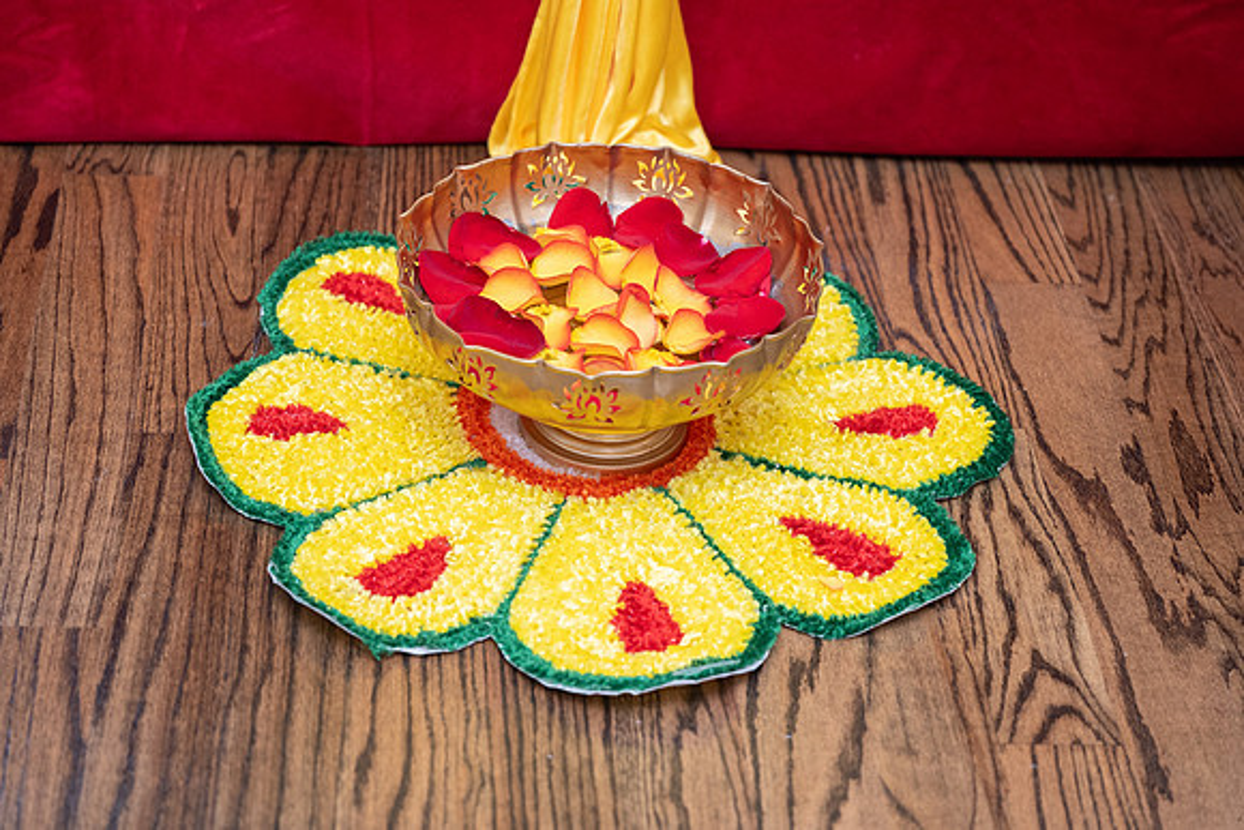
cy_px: 415
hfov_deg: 26.5
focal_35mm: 77
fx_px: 2646
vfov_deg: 17.8
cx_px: 622
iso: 640
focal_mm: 71
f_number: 2.8
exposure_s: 1/160
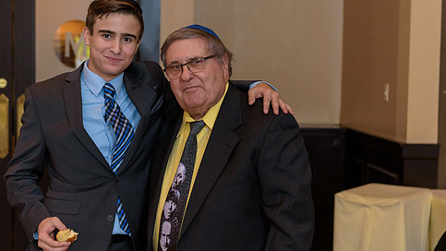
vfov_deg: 16.5
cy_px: 135
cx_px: 187
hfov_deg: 28.9
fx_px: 864
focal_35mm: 73
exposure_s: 1/125
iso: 1600
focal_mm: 58
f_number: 3.2
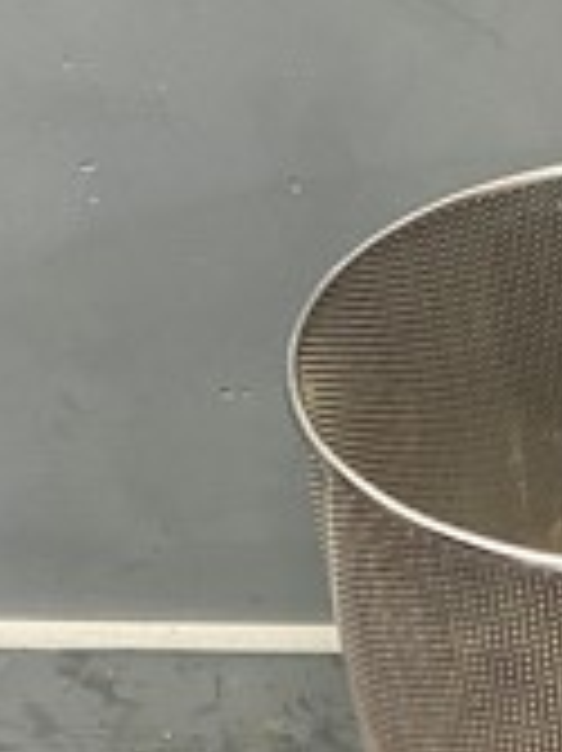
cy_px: 671
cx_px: 762
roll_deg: -0.5
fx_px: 1691
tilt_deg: -40.9
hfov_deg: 17.5
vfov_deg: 24.4
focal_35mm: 78
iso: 320
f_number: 1.8
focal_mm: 4.25
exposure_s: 1/50
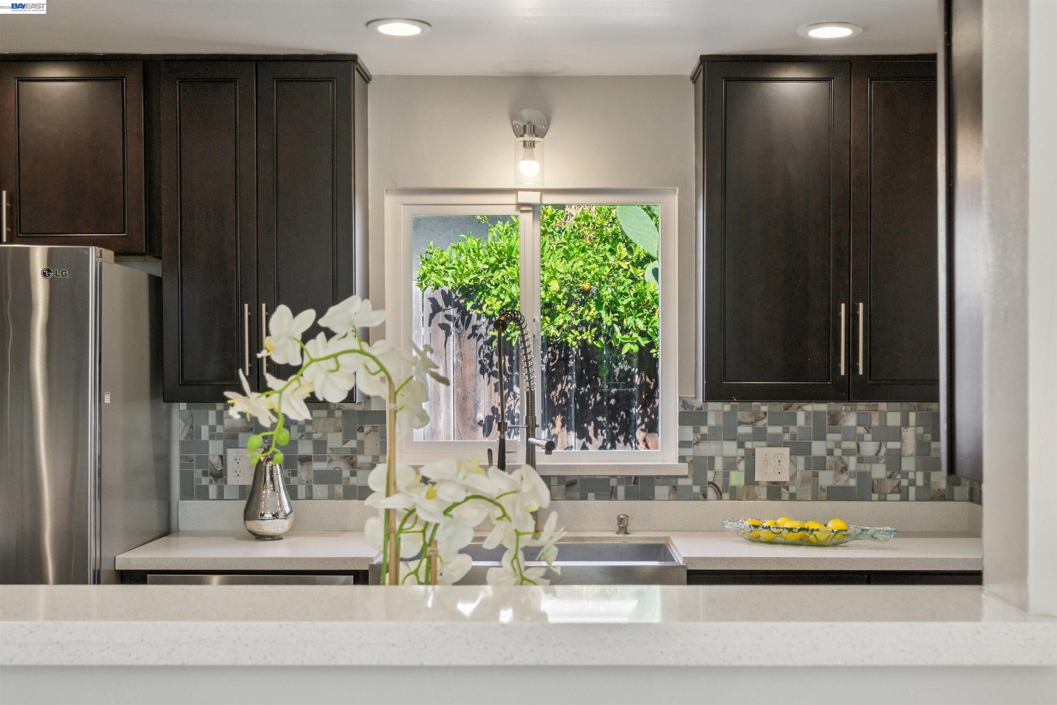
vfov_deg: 29.9
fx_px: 1321
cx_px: 528
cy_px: 352
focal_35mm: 45
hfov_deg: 43.6
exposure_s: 1/80
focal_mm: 30
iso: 400
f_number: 9
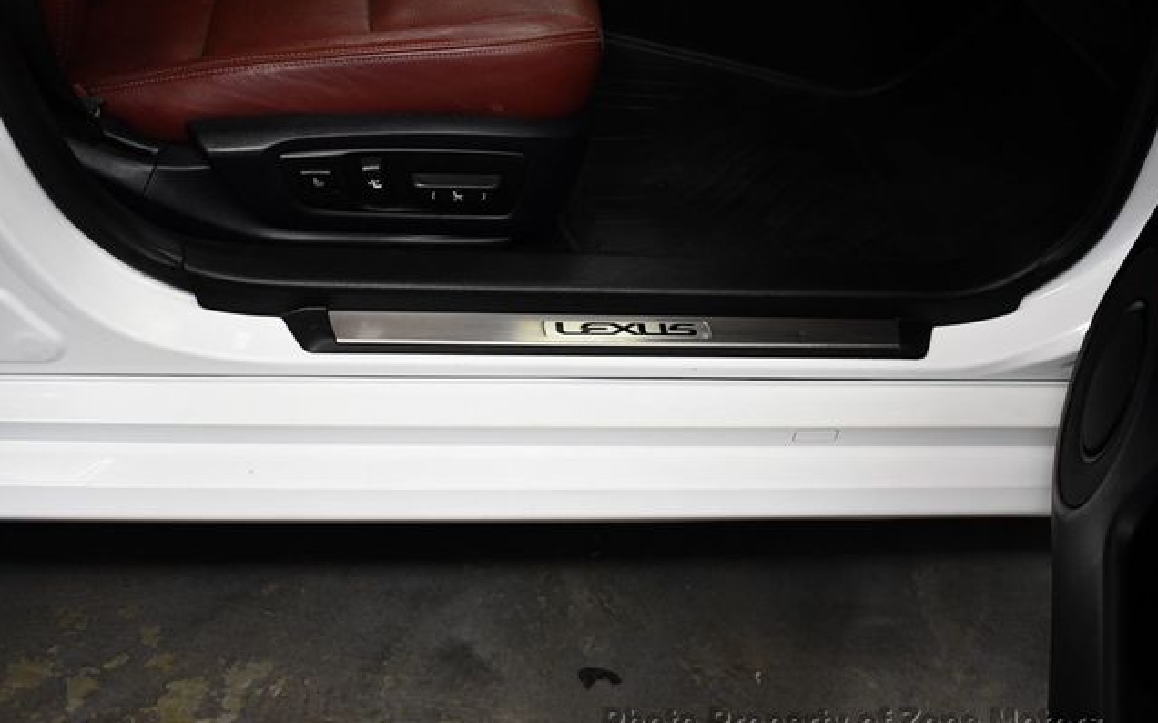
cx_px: 581
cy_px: 368
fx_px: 1262
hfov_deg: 49.3
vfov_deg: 32.0
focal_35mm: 40
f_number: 4
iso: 1600
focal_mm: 26
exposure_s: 1/125
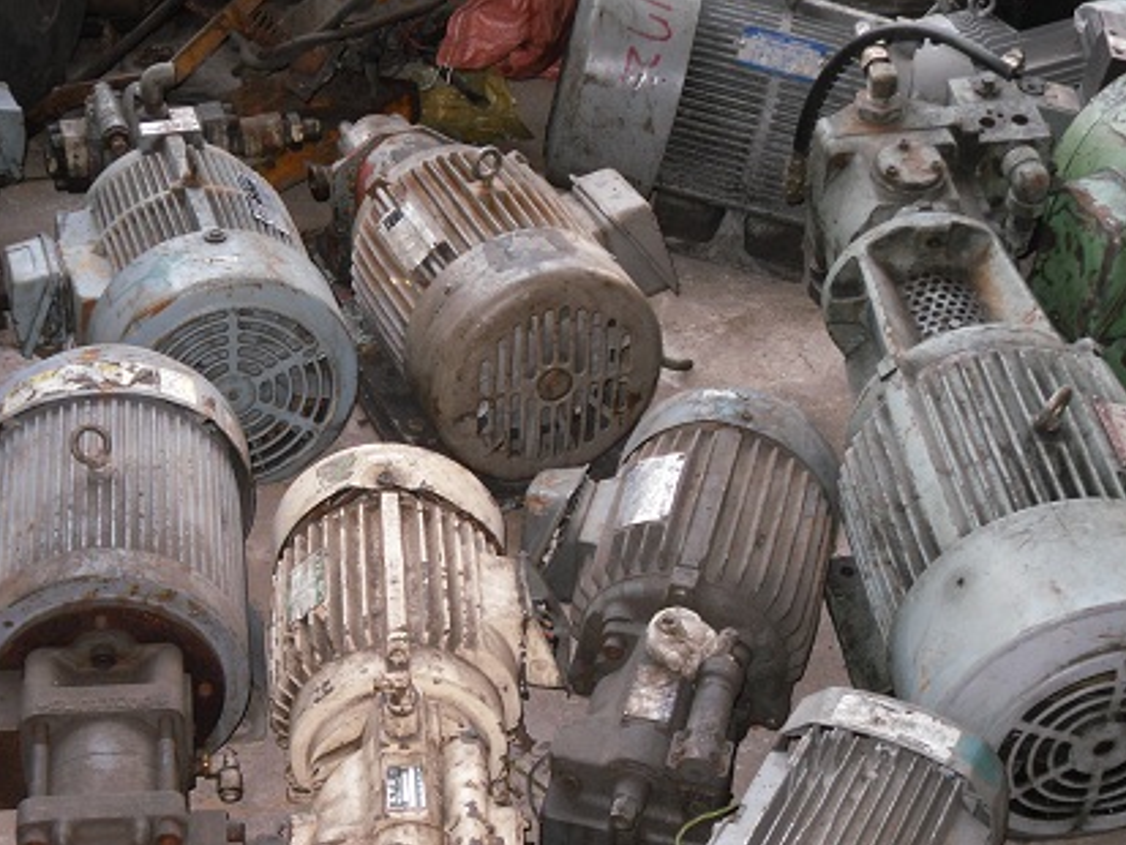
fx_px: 2310
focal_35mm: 71
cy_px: 540
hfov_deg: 27.4
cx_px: 495
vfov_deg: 20.7
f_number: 4
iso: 200
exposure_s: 1/53
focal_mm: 9.83
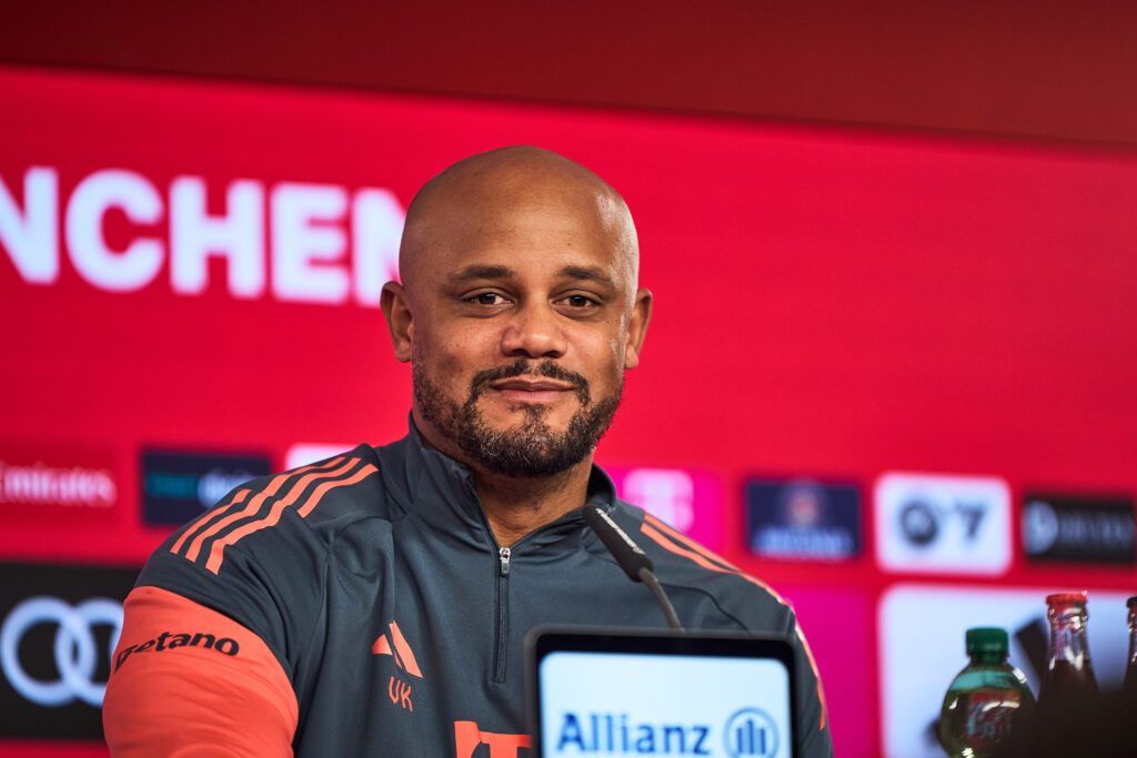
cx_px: 568
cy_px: 379
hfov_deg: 10.3
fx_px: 6317
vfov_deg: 6.9
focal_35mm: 200
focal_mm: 200
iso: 800
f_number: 2.8
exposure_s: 1/200
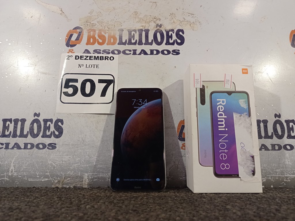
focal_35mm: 28
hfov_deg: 63.5
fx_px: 238
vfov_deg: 49.7
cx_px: 148
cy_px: 110
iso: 125
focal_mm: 4.7
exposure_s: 1/120
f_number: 1.79
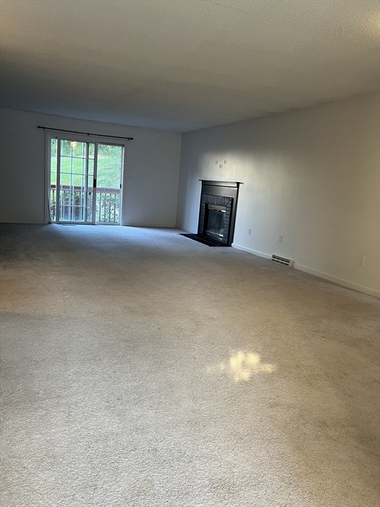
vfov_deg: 67.3
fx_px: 381
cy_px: 254
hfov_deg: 53.1
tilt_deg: -10.4
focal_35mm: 26
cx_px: 190
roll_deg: -4.8
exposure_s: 1/60
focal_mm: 5.1
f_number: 1.6
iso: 80
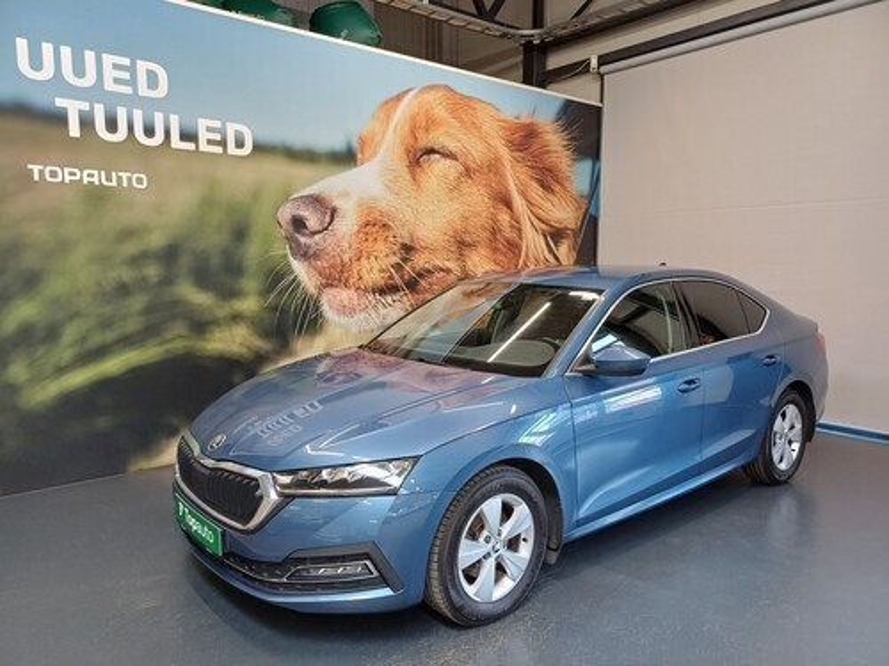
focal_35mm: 25
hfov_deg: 69.4
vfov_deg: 54.9
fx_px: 642
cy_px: 333
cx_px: 444
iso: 160
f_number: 1.8
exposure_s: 1/50
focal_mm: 4.65
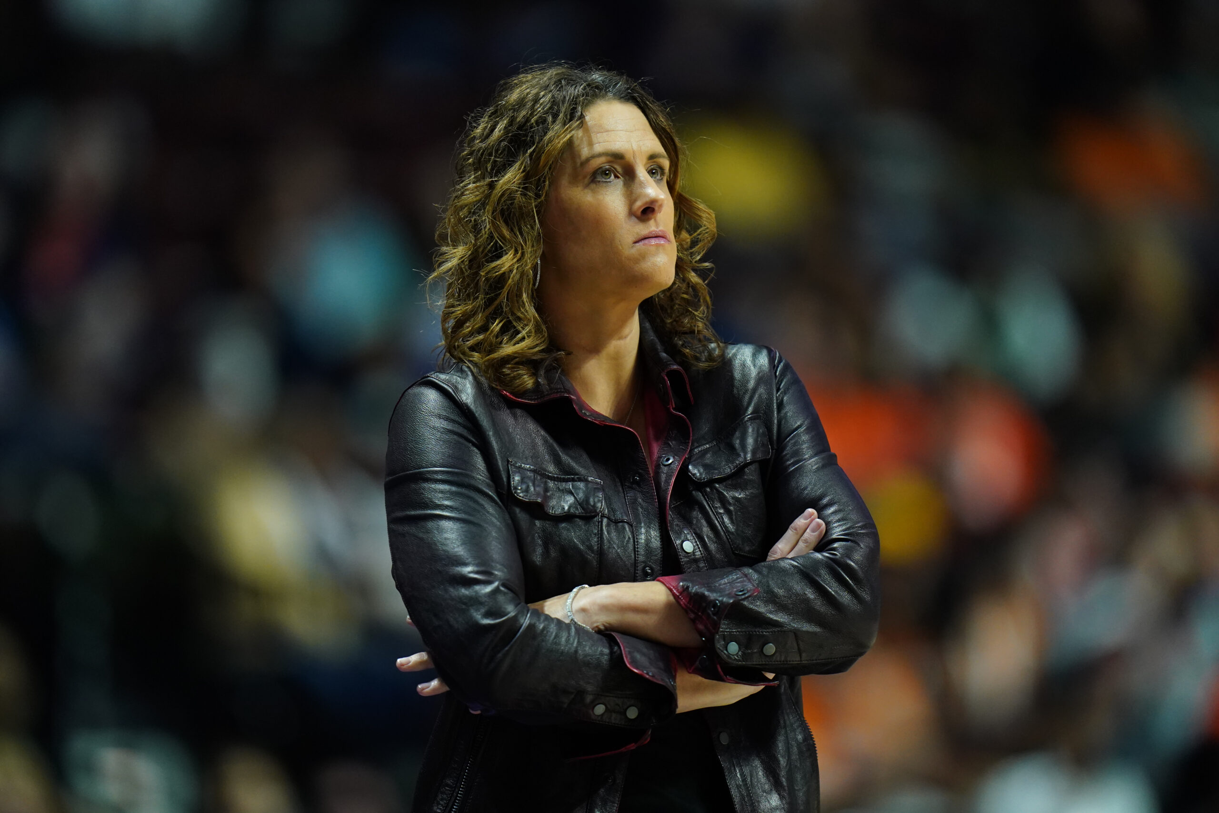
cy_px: 406
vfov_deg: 3.4
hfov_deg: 5.2
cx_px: 610
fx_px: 13544
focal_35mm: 400
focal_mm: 400
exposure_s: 1/1000
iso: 3200
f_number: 2.8
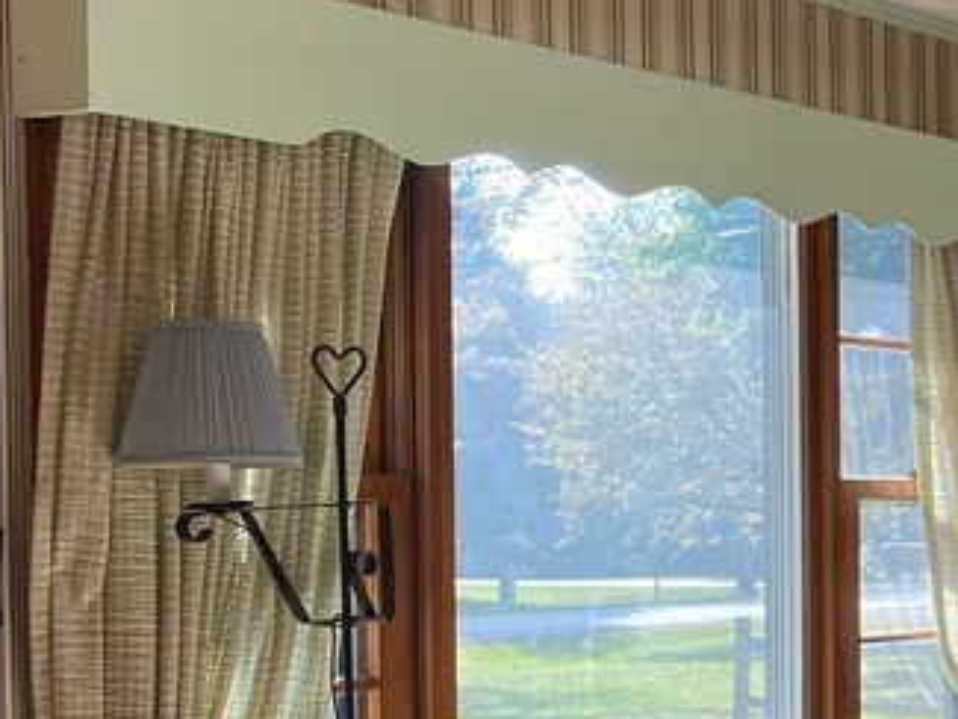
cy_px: 563
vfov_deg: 17.9
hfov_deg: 21.0
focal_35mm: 82
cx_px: 1338
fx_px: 2270
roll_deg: +0.1
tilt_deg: -1.9
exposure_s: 1/243
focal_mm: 4.25
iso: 32
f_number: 1.8
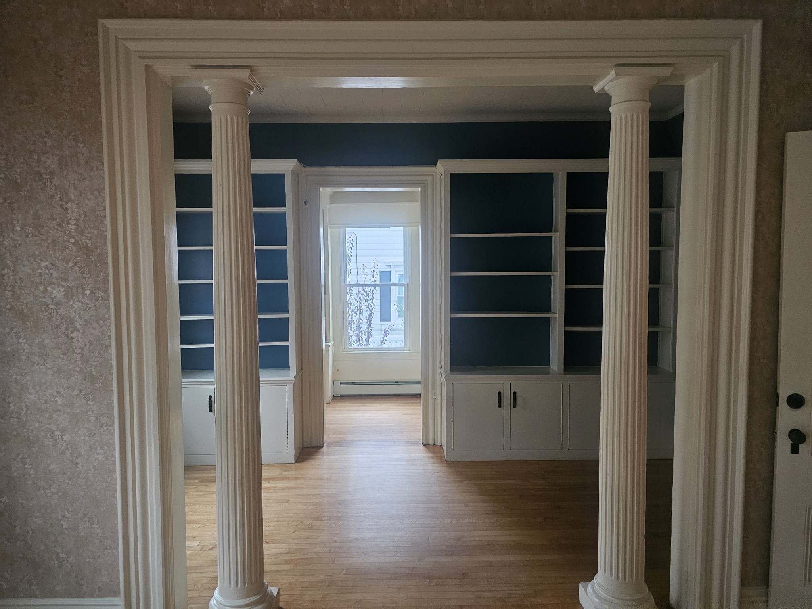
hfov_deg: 73.9
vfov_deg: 58.9
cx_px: 406
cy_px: 304
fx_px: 540
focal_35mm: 23
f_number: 1.7
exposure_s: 1/60
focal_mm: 6.3
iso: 800
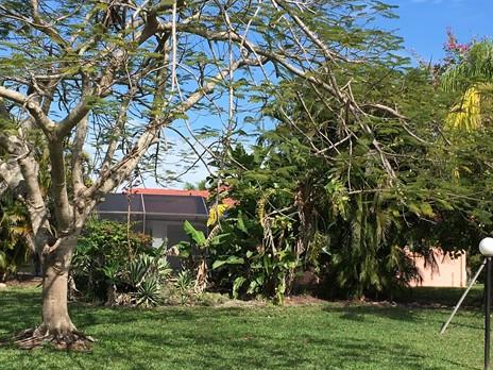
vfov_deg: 22.9
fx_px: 911
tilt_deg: +5.1
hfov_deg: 30.3
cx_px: 246
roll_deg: -1.7
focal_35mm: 64
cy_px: 187
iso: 25
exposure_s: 1/1068
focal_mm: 4.15
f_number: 2.2
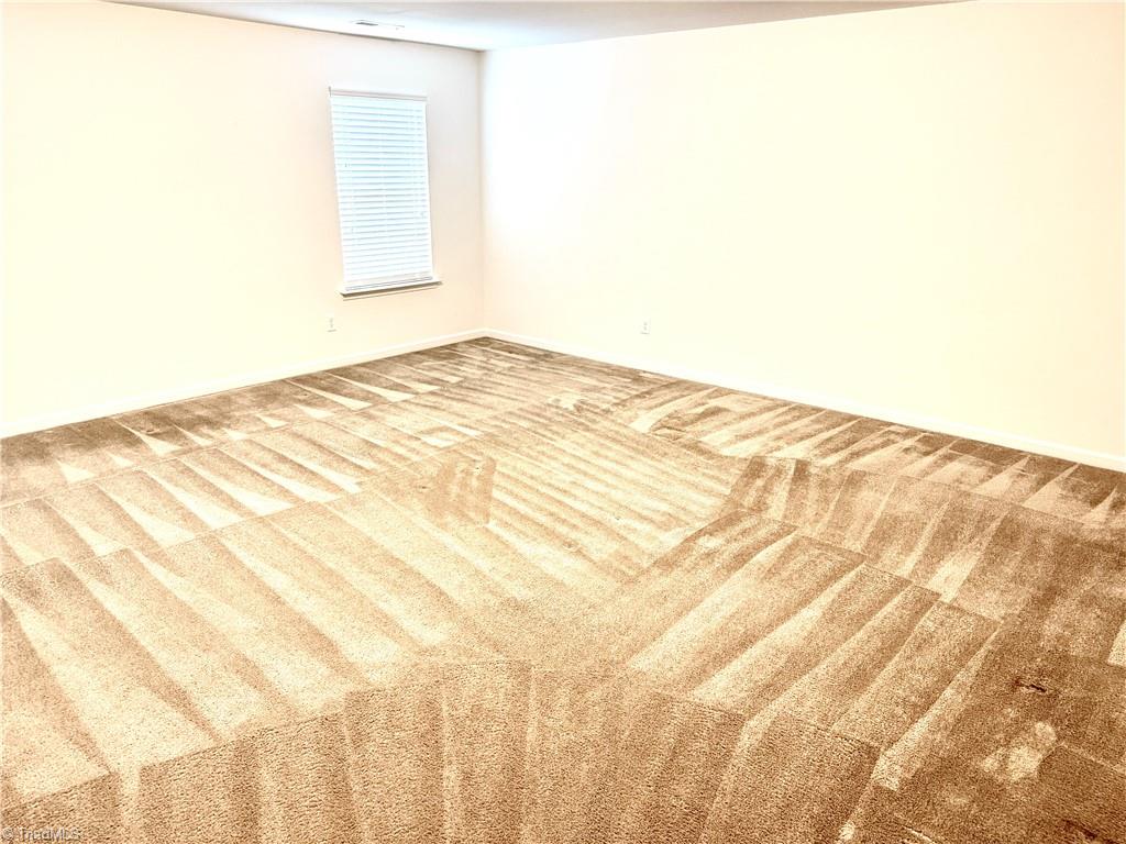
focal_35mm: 24
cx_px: 563
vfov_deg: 56.8
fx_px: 781
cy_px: 422
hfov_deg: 71.6
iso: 320
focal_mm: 6.76
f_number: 1.78
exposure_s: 1/60
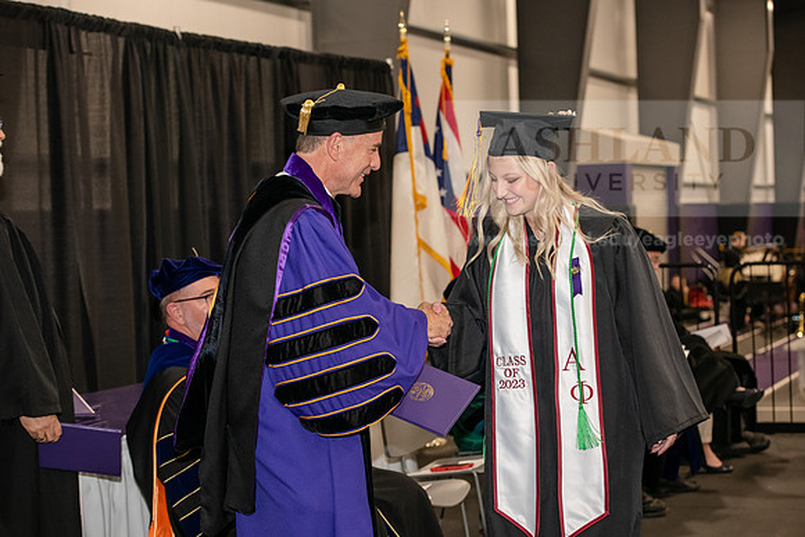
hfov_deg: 28.8
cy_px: 268
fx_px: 1566
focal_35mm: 70
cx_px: 402
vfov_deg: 19.5
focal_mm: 70
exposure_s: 1/200
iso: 2500
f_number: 5
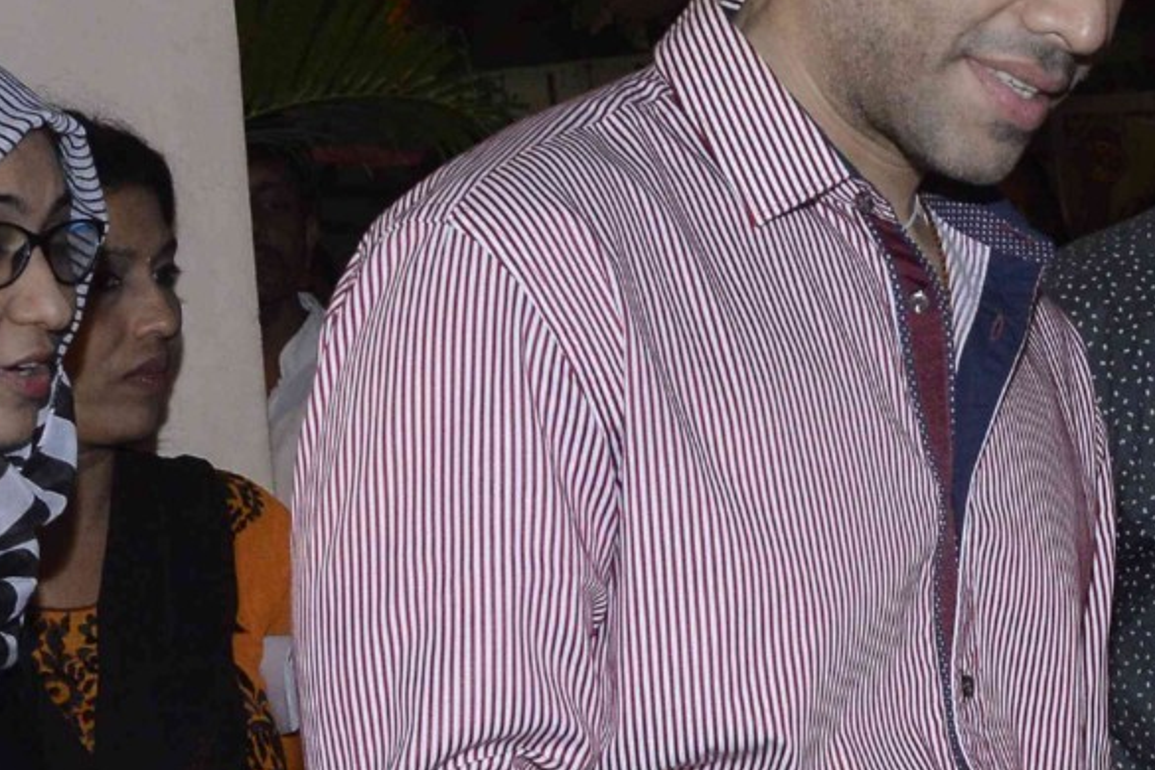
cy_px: 813
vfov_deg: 12.2
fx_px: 3561
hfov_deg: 18.2
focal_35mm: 111
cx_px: 1017
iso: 800
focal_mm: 18
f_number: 8
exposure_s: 1/160
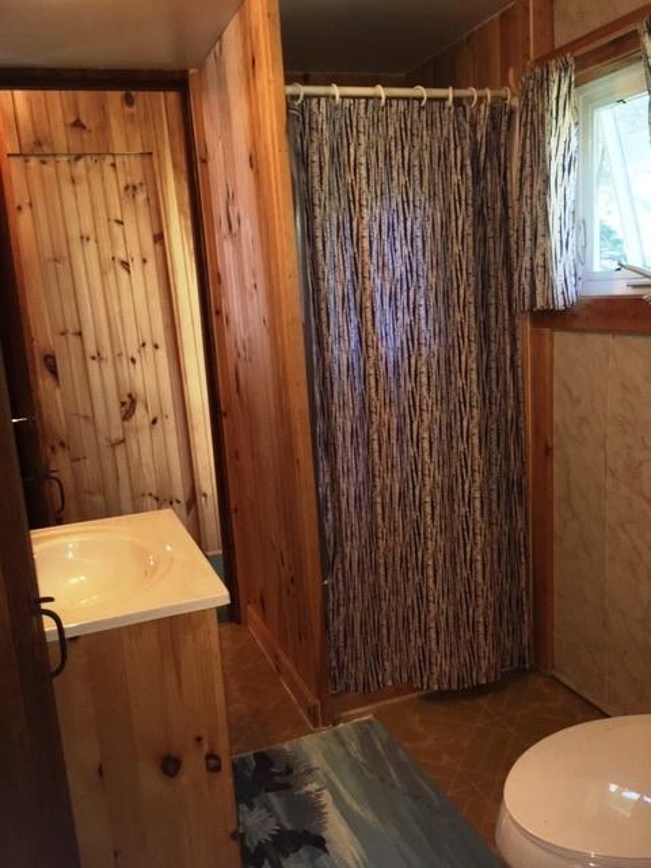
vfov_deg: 61.7
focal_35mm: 29
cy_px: 434
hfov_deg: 48.2
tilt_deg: -11.1
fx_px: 727
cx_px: 326
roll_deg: +4.3
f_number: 2.2
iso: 50
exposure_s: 1/24
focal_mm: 4.15
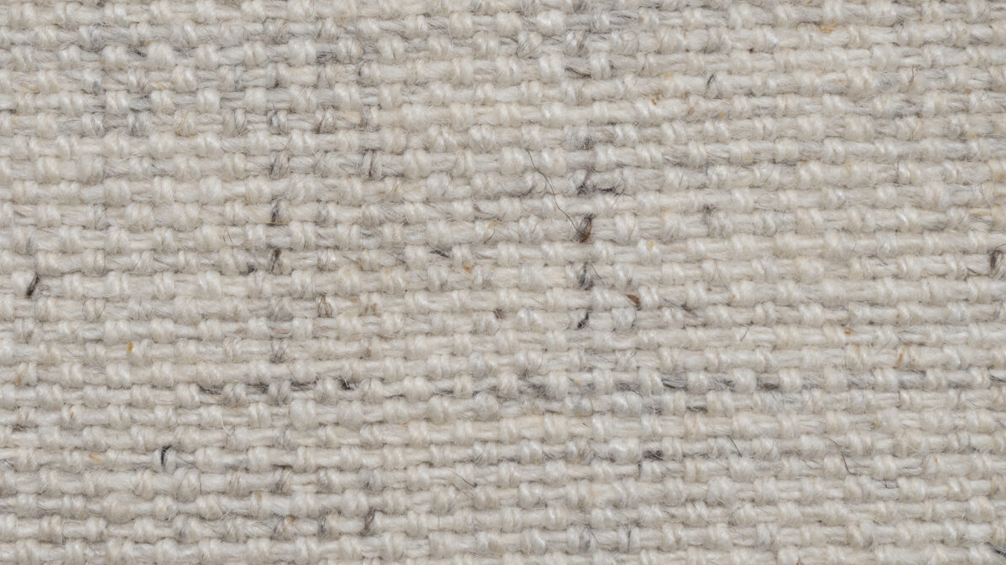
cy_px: 70
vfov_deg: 22.5
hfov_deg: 39.4
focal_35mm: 52
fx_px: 1387
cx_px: 331
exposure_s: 1/13
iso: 250
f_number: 13
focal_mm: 31
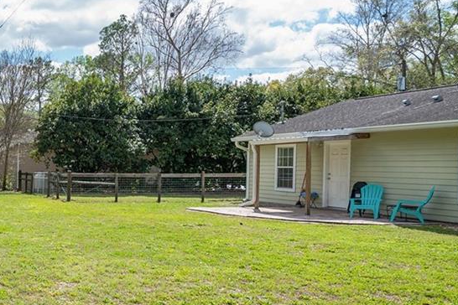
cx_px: -96
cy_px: 176
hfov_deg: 36.3
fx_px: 522
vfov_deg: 32.6
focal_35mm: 41
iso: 400
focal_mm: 14
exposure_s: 1/640
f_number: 7.1
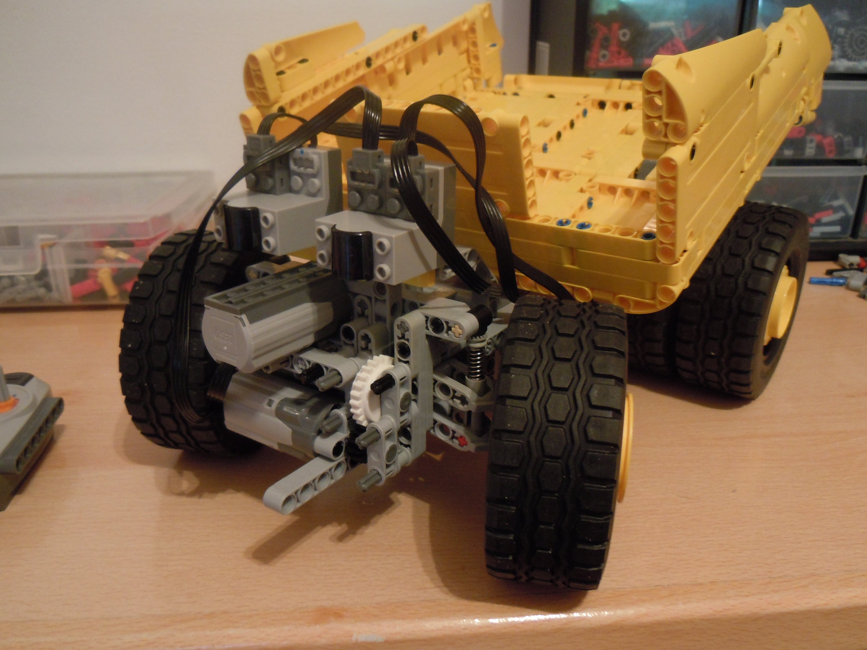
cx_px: 434
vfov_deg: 46.8
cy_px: 325
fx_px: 751
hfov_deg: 60.0
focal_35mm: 30
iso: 400
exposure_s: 1/5
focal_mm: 5.4
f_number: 3.5
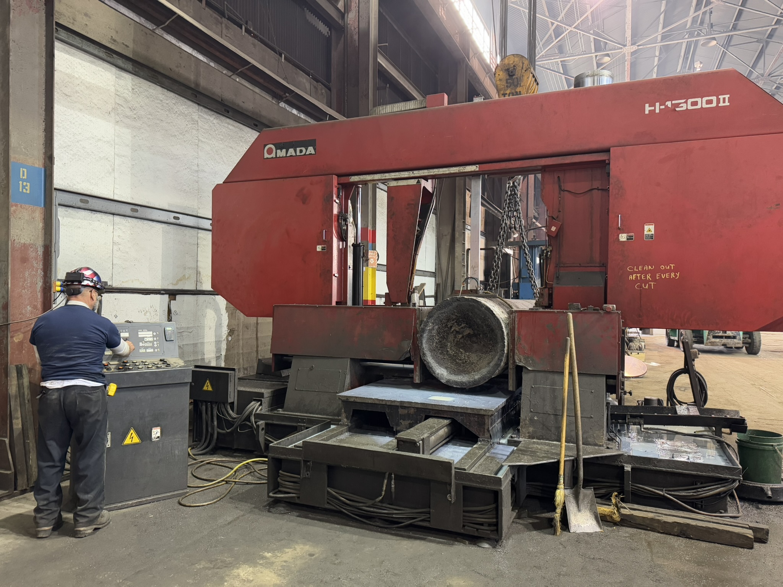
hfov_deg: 71.6
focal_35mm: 24
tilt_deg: +0.9
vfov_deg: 56.8
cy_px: 294
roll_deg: -0.9
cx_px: 392
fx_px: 543
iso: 640
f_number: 1.78
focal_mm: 6.76
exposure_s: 1/40
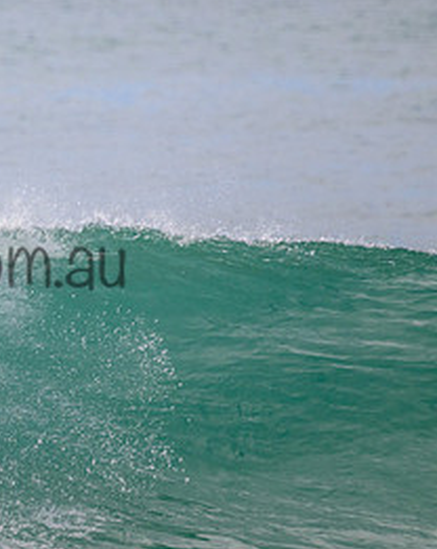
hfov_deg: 0.9
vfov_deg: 1.2
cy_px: 239
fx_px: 27094
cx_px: -97
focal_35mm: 1672
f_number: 11
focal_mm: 800
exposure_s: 1/2000
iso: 1250
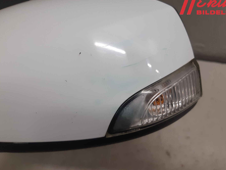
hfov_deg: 59.8
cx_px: 127
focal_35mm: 30
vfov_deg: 46.8
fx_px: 196
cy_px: 91
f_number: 1.7
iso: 80
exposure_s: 1/50
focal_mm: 3.93
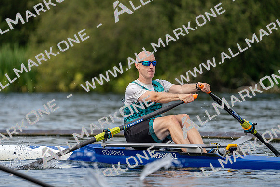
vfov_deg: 3.3
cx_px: 140
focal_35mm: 419
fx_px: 3259
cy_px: 94
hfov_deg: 4.9
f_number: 6.3
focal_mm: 419
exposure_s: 1/1600
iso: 500
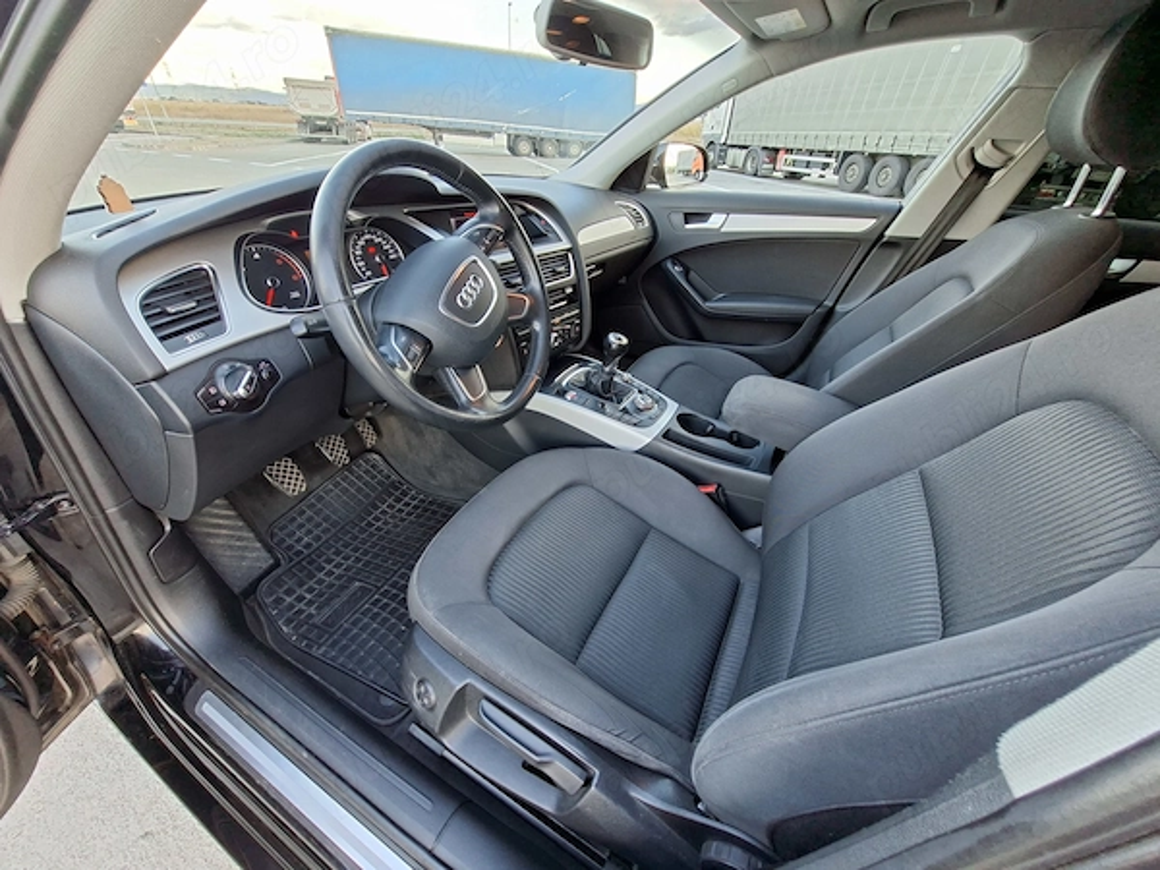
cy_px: 435
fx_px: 436
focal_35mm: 13
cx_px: 580
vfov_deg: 89.9
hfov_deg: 106.2
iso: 80
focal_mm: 1.74
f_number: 2.2
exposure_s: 1/40
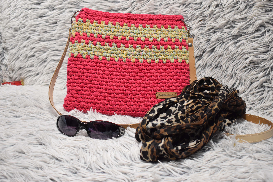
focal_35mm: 46
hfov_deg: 42.3
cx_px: 136
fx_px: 353
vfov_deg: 28.9
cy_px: 91
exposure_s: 1/60
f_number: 4.2
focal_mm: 31
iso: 1250
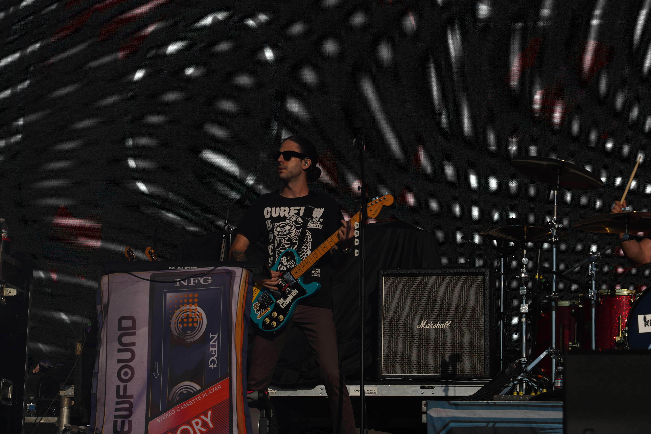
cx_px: 328
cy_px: 217
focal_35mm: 106
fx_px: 1917
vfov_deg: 12.9
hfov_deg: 19.3
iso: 100
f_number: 8
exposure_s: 1/1250
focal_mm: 104
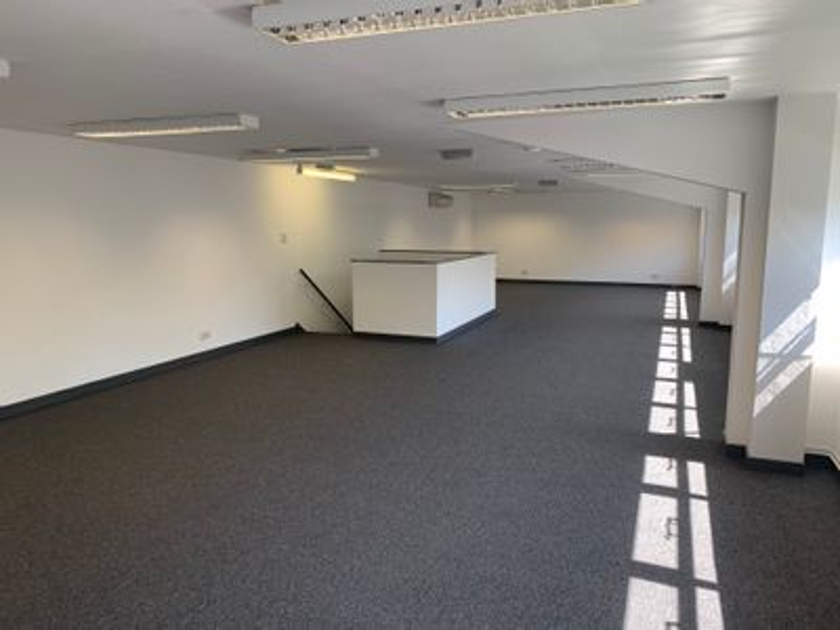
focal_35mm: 26
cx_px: 420
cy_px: 315
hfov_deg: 67.3
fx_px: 631
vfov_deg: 53.1
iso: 50
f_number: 1.8
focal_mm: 4.25
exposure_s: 1/100
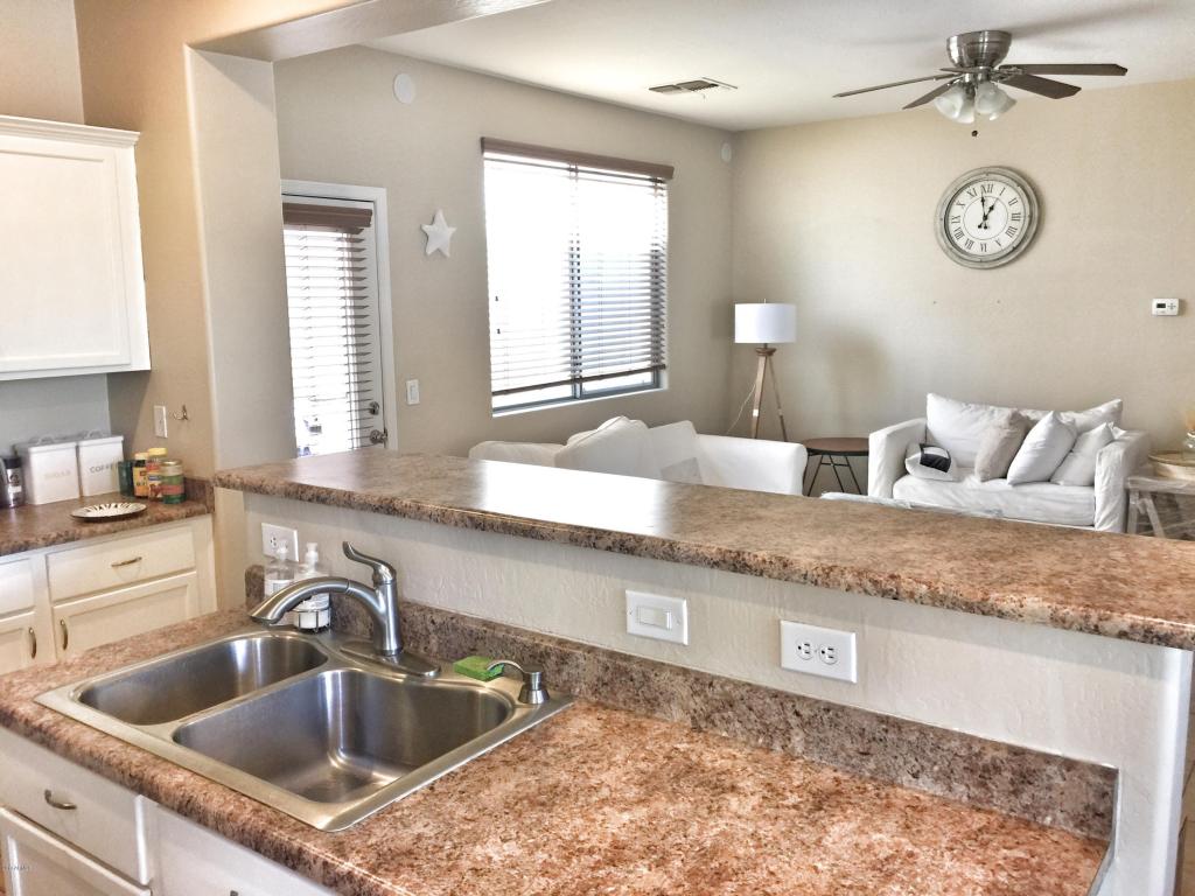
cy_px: 448
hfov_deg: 61.7
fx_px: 1001
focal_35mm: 29
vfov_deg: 48.2
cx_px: 598
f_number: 2.2
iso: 50
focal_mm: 4.15
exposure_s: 1/15
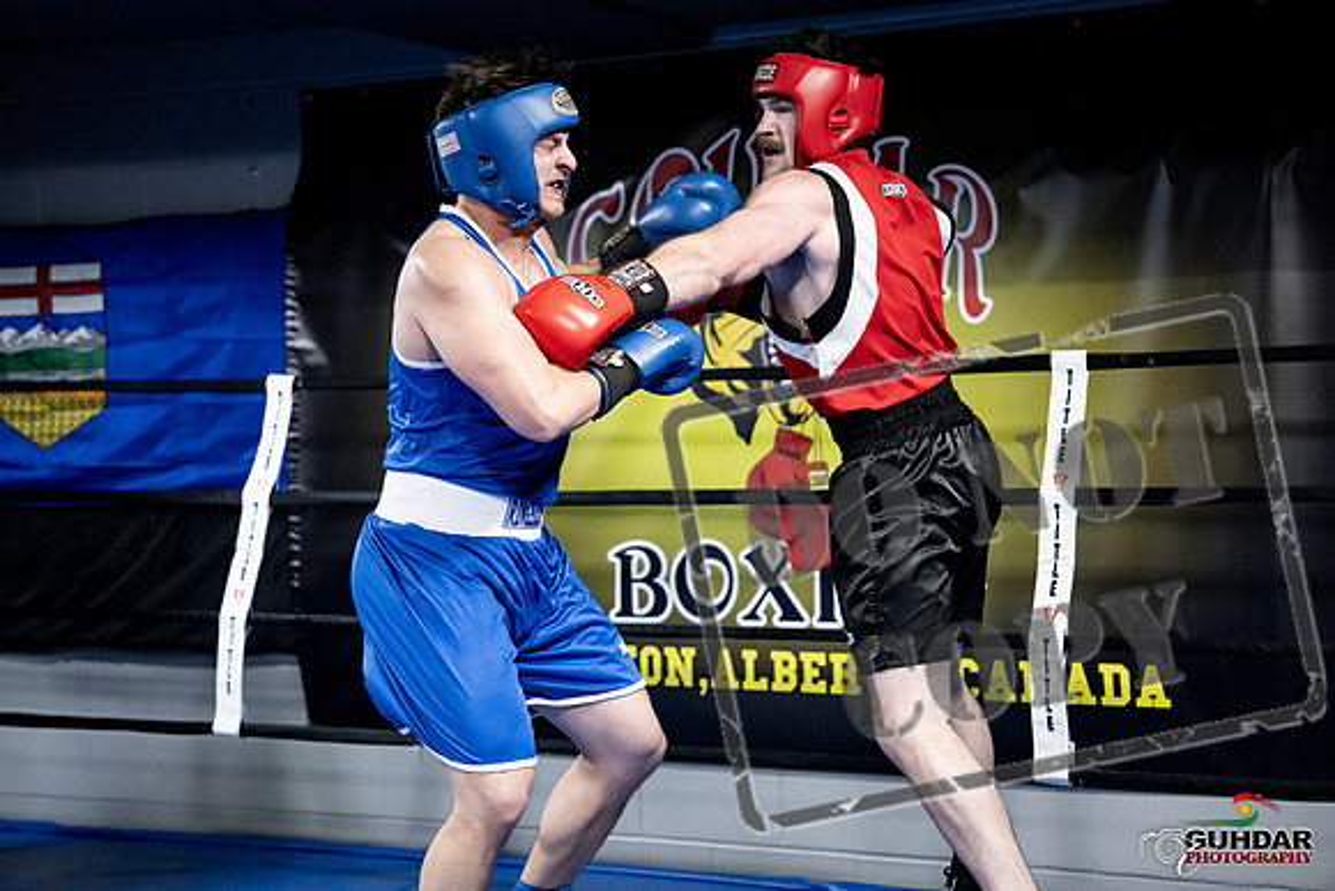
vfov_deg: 19.5
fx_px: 2596
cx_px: 668
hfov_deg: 28.8
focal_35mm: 70
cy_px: 446
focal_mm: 70
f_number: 2.8
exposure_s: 1/1000
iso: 8000
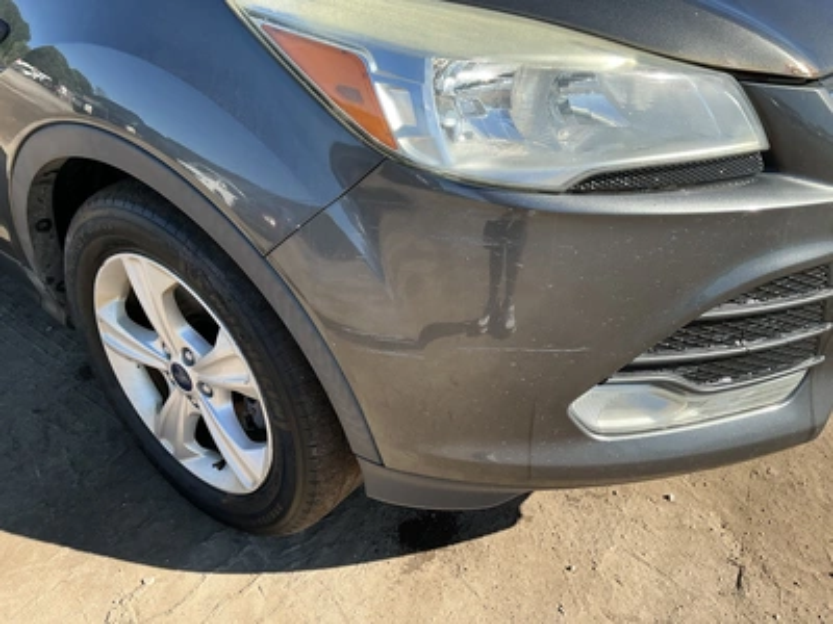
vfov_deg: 49.7
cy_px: 312
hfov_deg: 63.4
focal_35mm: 28
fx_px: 674
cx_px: 416
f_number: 1.8
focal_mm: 3
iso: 25
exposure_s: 1/709
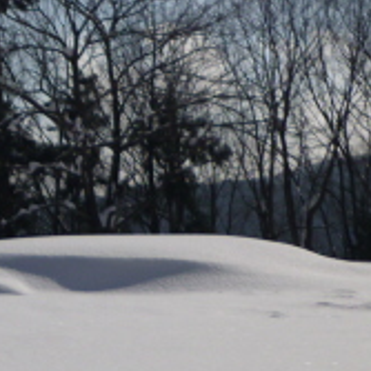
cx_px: -131
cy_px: -64
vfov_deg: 15.1
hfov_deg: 14.8
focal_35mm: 112
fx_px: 1358
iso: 80
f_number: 8
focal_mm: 5.5
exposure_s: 1/800
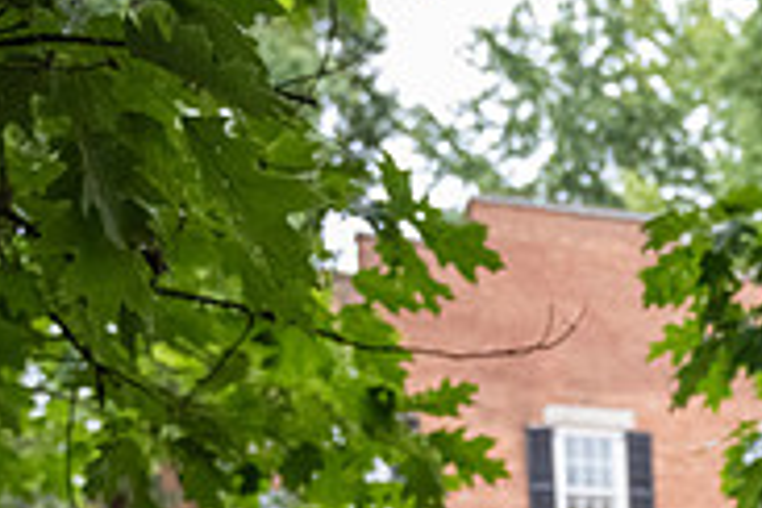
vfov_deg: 16.3
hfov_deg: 23.9
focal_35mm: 76
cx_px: 954
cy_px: 781
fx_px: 1609
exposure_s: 1/500
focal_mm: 24
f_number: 4
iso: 4000
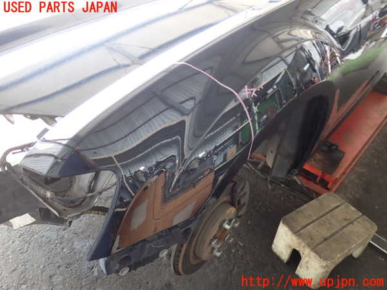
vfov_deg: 46.8
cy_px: 145
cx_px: 194
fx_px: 335
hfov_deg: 60.0
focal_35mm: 30
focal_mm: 5.4
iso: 200
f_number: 2.3
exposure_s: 1/60
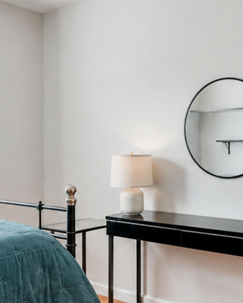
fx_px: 414
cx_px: 156
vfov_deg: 40.3
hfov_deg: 32.5
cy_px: 145
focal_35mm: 46
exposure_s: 1/40
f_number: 4.5
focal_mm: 16
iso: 64
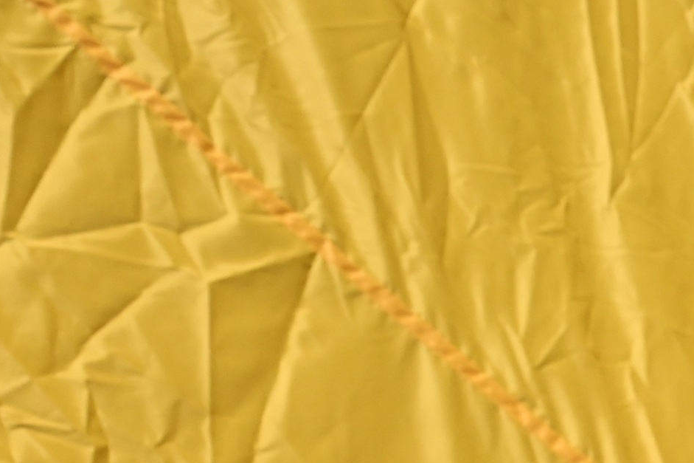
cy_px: 377
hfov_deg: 11.5
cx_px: 1456
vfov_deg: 8.7
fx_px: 3045
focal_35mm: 158
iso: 500
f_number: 5
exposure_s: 1/8000
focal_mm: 24
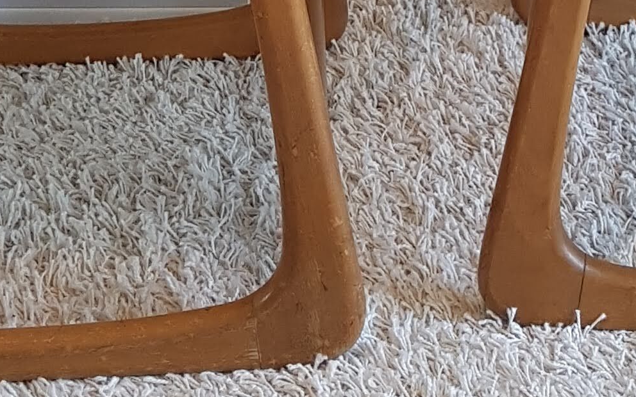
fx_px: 1941
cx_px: 531
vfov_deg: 10.1
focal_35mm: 112
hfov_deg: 18.4
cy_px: -584
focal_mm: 4.2
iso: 64
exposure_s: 1/50
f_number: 1.7
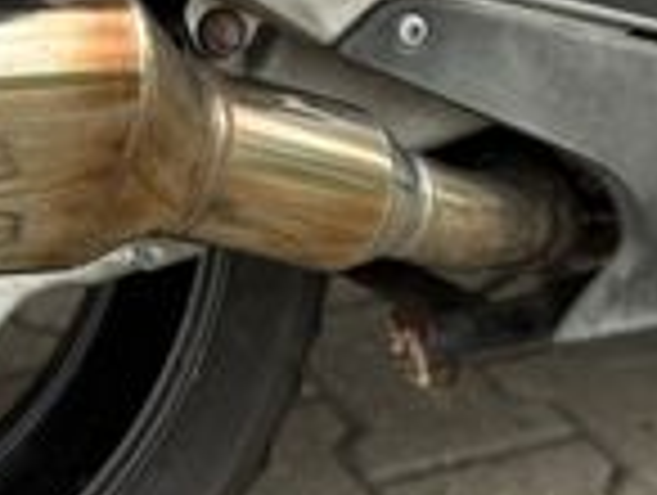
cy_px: -166
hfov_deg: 18.4
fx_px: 1996
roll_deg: -0.4
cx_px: 86
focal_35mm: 105
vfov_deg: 13.6
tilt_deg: -15.7
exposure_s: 1/204
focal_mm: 6.76
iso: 64
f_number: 1.78
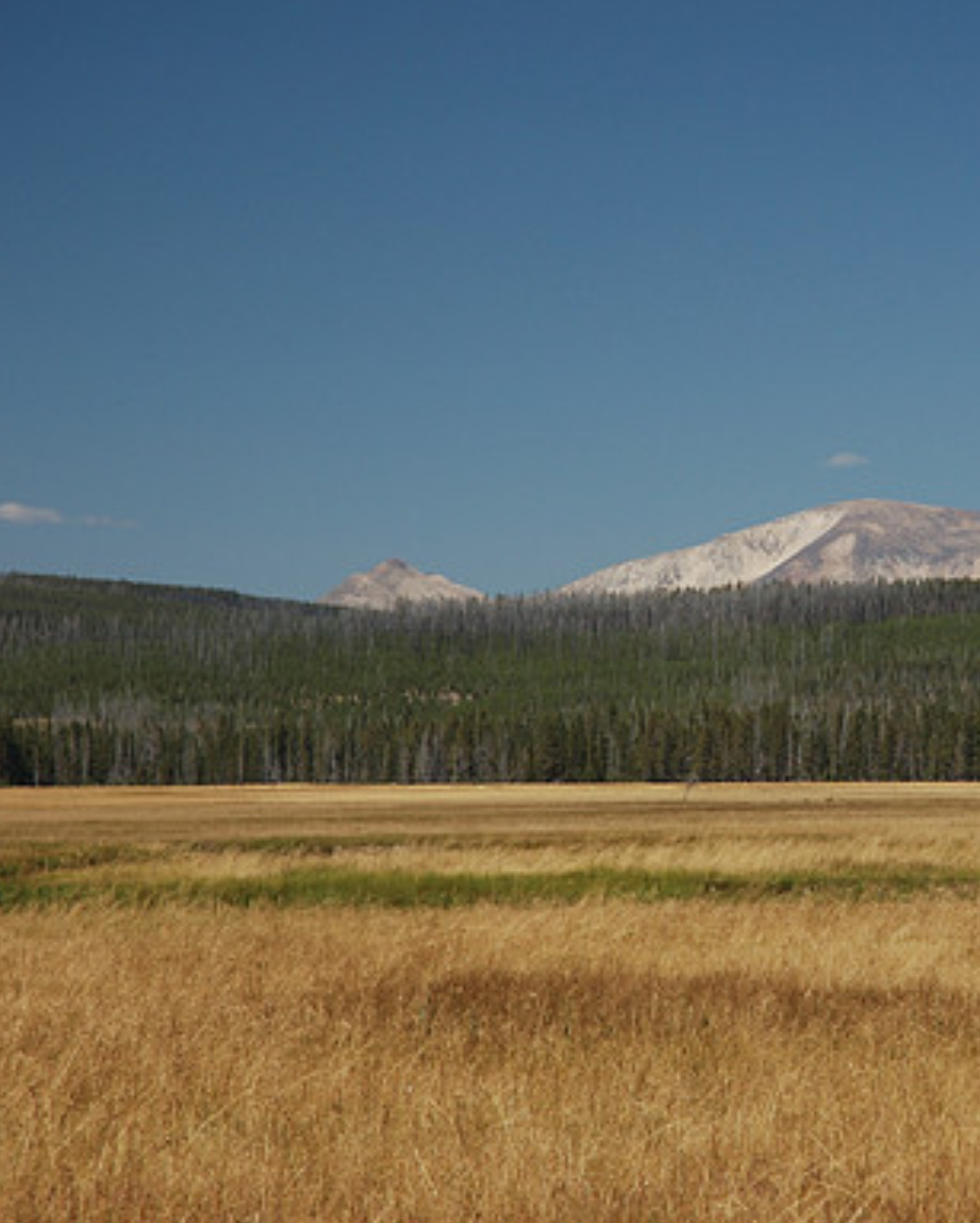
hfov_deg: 10.3
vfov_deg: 12.9
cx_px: 884
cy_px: 613
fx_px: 5396
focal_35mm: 149
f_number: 7.1
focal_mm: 70
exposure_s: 1/200
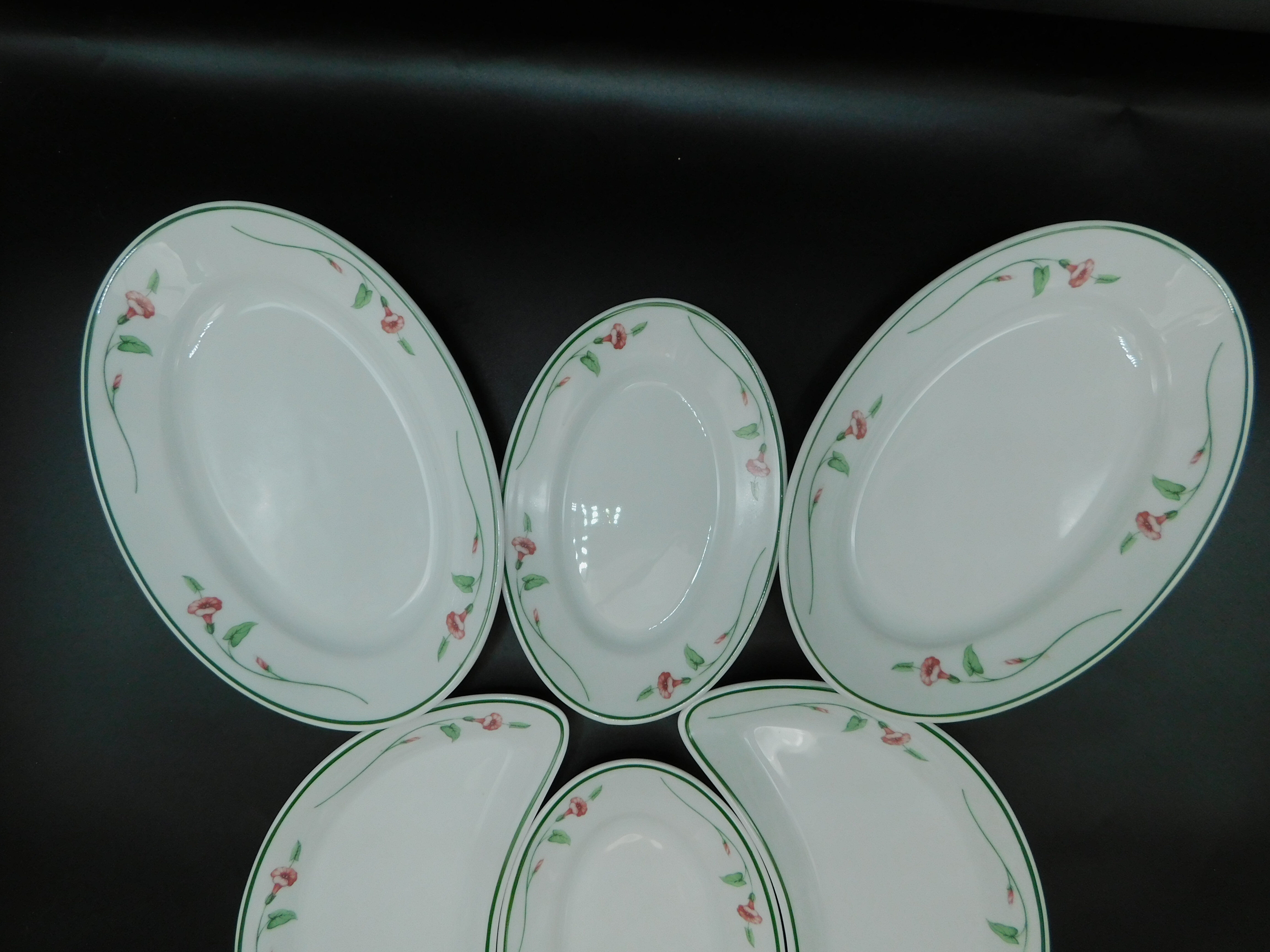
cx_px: 635
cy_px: 476
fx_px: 844
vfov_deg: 58.9
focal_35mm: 23
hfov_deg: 73.9
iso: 125
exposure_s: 1/320
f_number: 3
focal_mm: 4
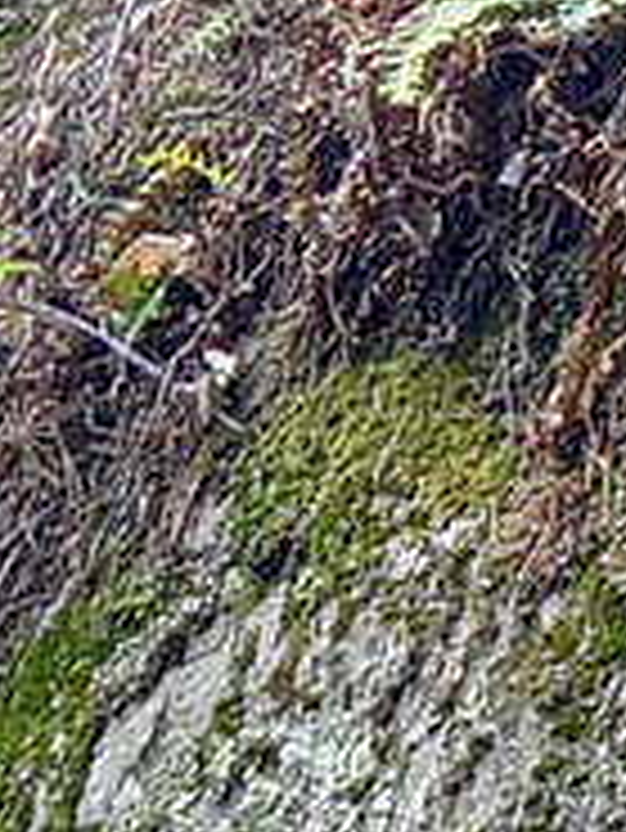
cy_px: 1142
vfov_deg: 7.2
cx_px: 2792
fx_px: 6551
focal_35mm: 272
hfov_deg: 4.8
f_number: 2.2
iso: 130
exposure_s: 1/33.3
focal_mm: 3.65
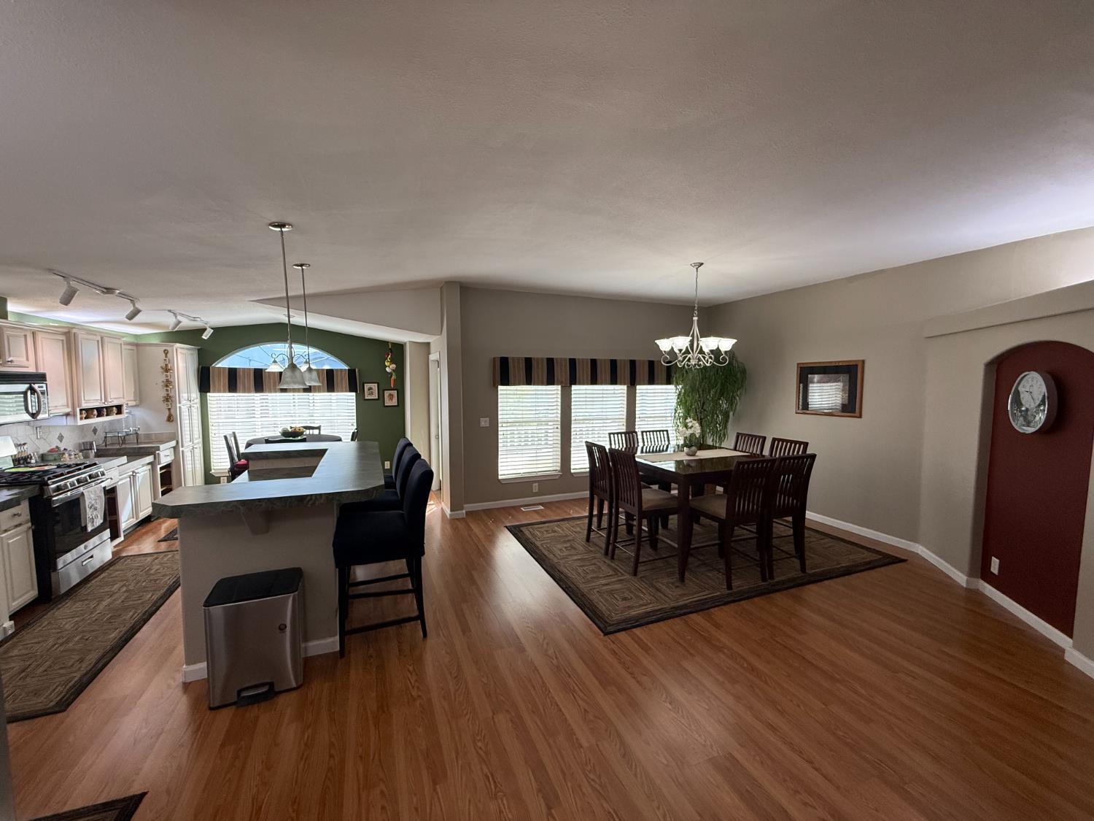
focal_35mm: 14
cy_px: 410
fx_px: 442
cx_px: 547
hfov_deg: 102.1
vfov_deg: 85.7
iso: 160
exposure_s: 1/120
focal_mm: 2.22
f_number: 2.2
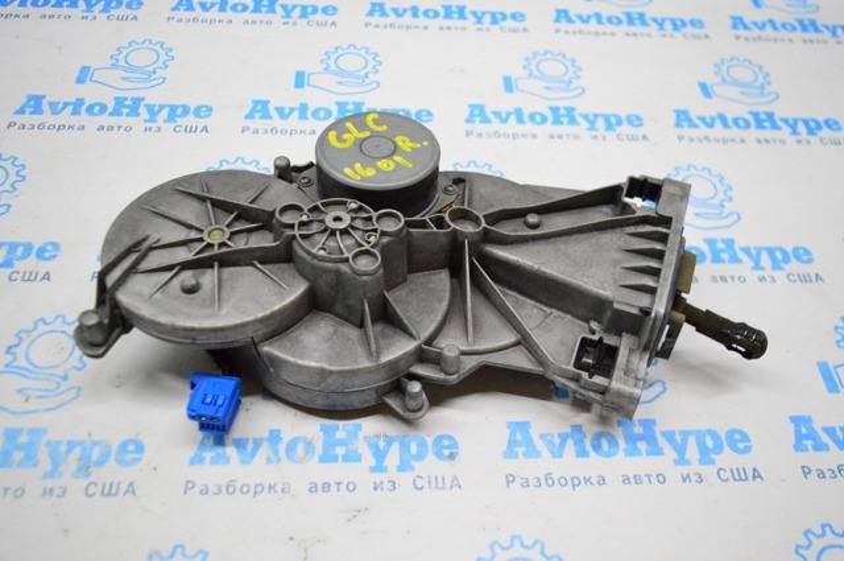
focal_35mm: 33
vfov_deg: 39.9
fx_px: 773
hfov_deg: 57.3
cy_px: 280
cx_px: 422
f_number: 3.8
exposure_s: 1/800
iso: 6400
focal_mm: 22
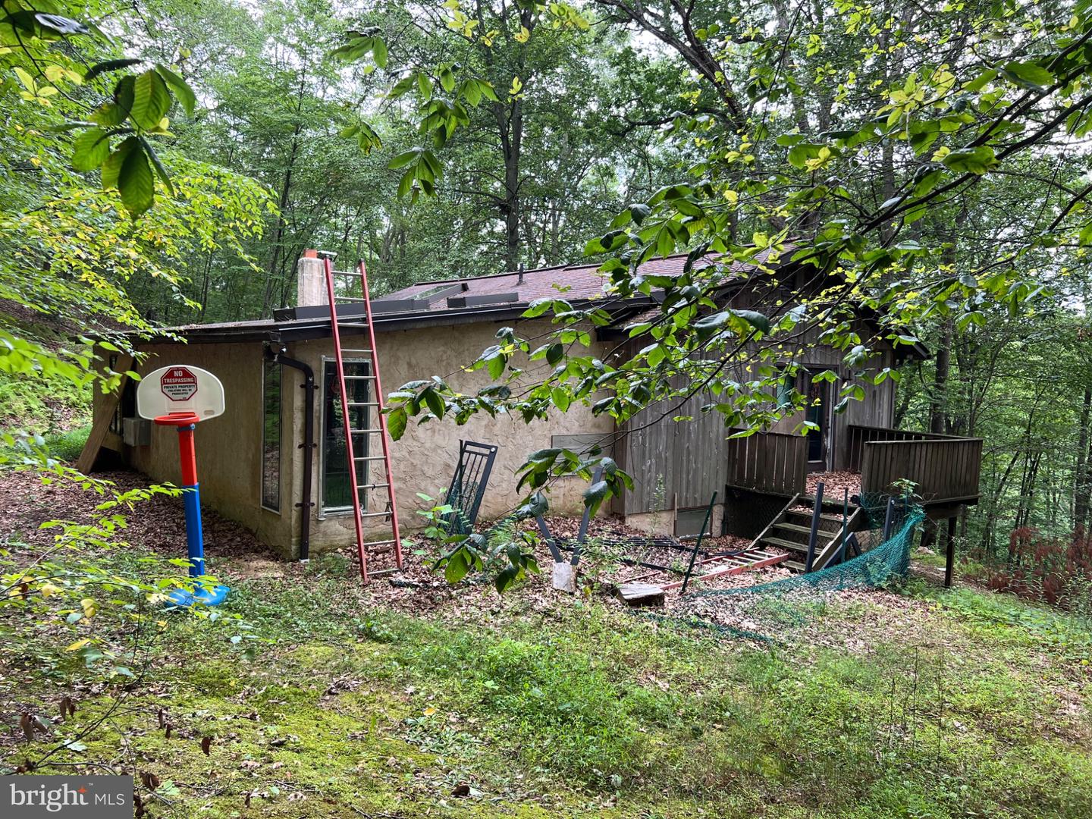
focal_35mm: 26
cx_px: 546
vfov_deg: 53.1
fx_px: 820
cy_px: 410
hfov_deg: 67.3
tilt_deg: -4.0
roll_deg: -2.7
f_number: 1.5
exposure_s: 1/121
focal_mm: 5.7
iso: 40
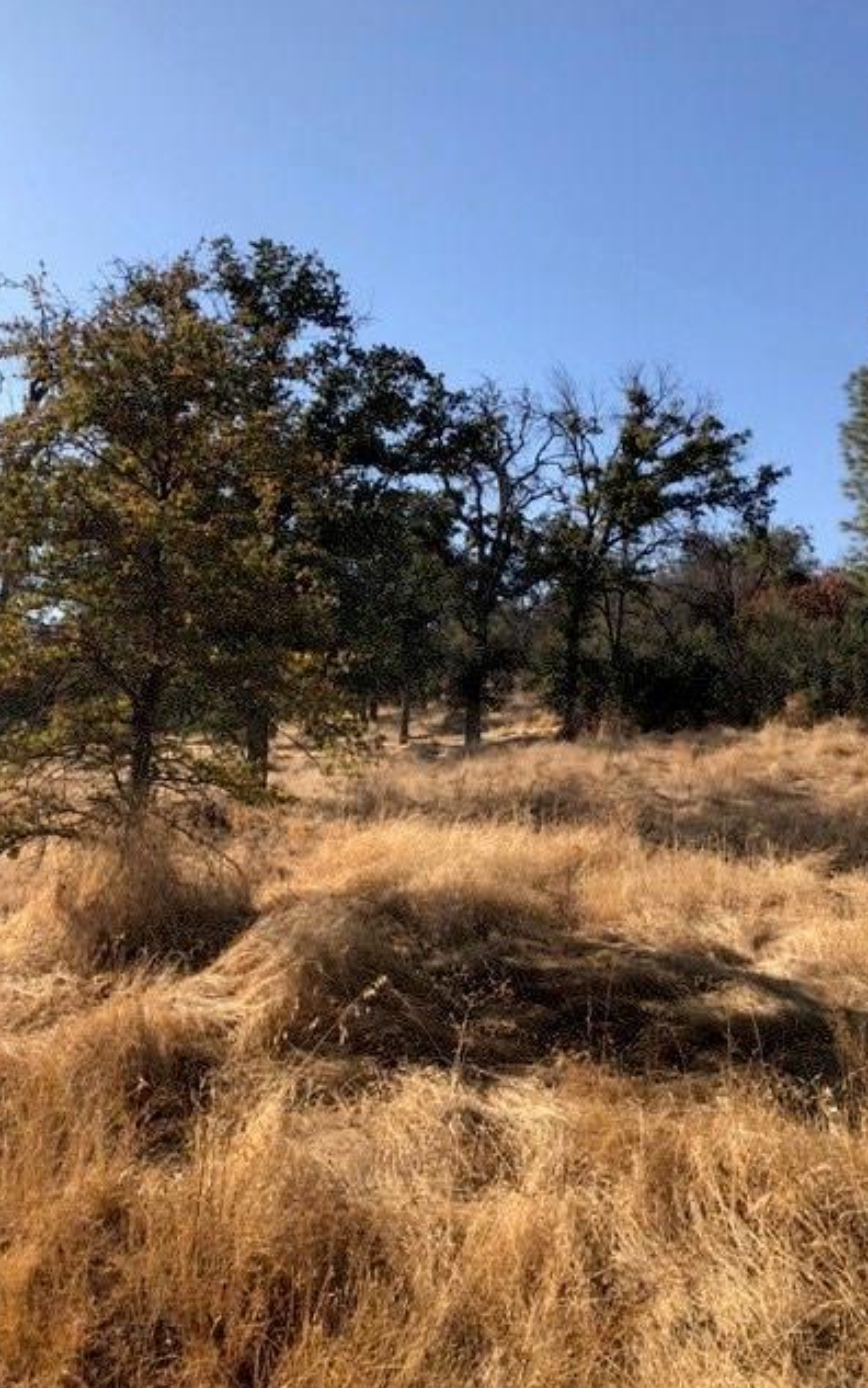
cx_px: 462
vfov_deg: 62.9
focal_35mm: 30
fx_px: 1135
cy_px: 693
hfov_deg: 41.8
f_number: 1.8
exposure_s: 1/1312
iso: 20
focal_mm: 3.99
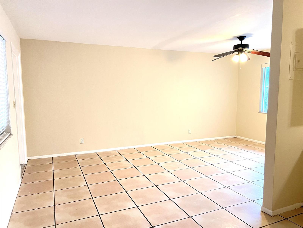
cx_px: 152
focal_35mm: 26
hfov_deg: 67.3
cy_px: 114
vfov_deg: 53.1
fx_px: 228
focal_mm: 5.7
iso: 400
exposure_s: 1/60
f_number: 1.5
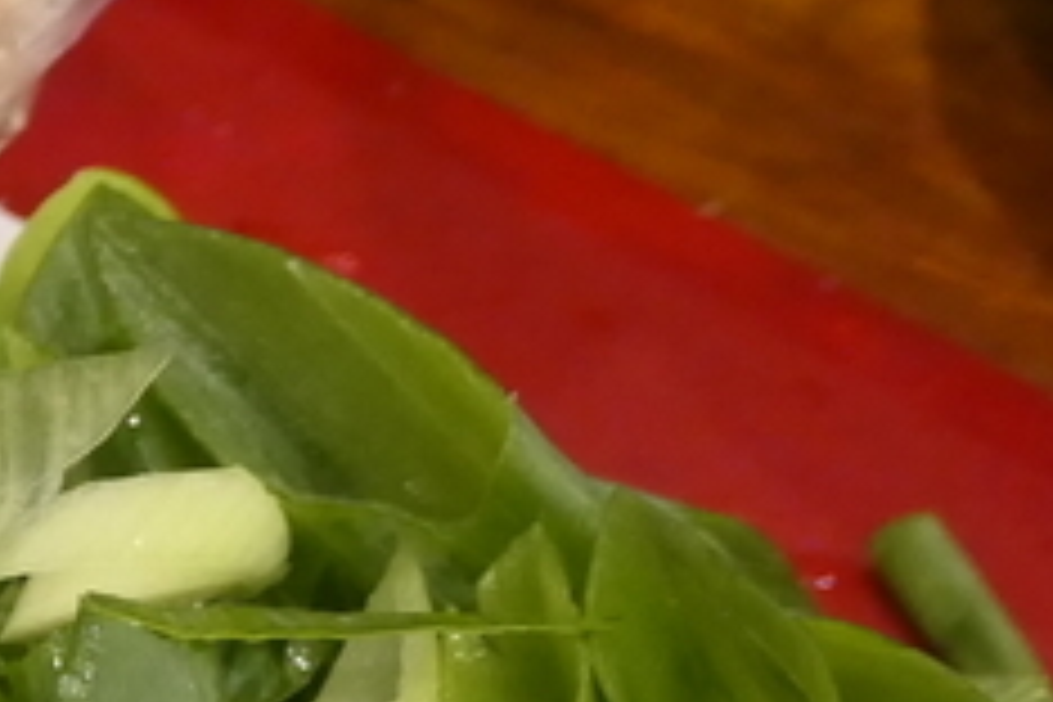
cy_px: 423
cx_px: -1161
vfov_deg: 8.1
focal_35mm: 169
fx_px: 4943
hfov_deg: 10.9
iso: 1600
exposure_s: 1/80
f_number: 3.7
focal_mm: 12.2
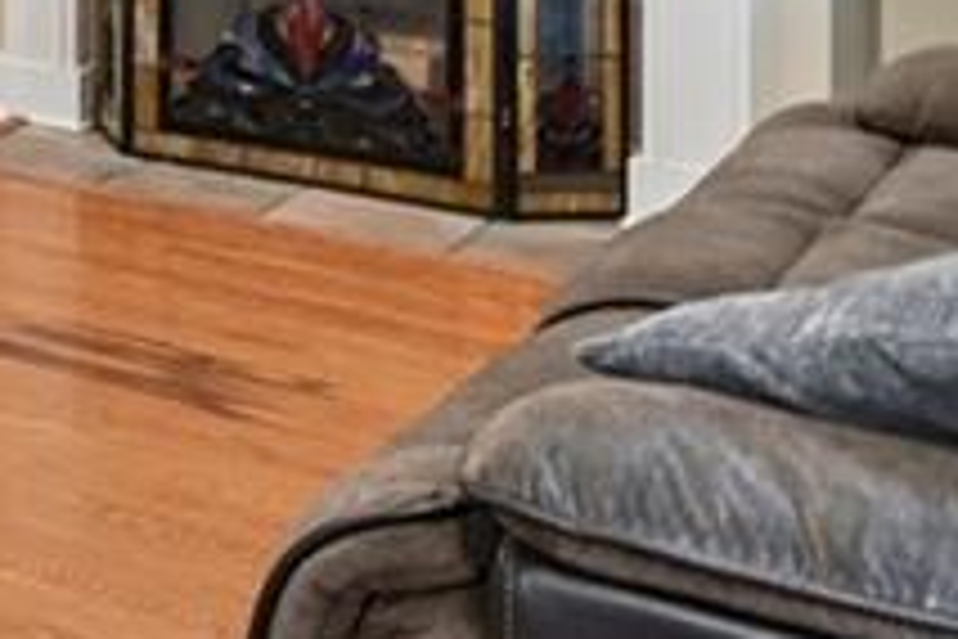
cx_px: -756
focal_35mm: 77
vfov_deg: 15.5
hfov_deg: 19.7
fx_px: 2049
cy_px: -470
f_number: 11
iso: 400
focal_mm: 16
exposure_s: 1/2.5
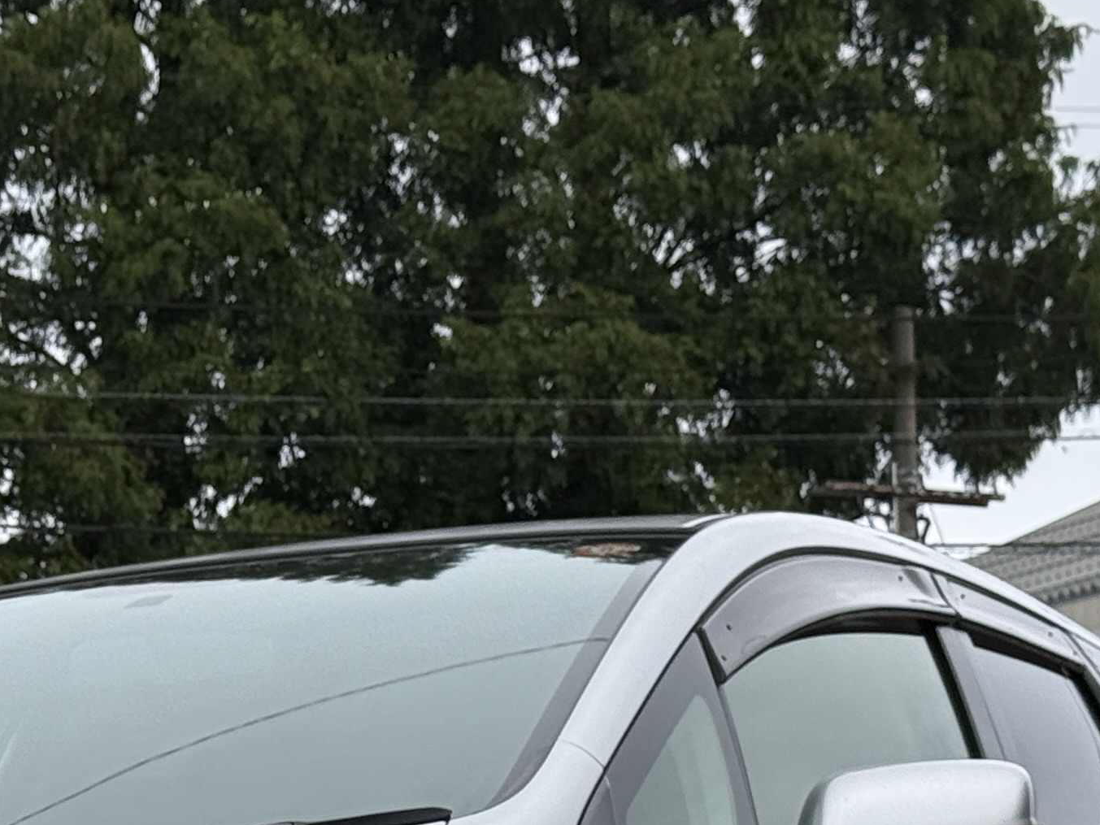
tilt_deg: +2.7
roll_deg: +0.1
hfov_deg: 13.7
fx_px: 4545
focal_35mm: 143
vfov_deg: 10.2
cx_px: 102
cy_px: 1069
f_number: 1.78
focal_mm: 6.76
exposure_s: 1/962
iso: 64
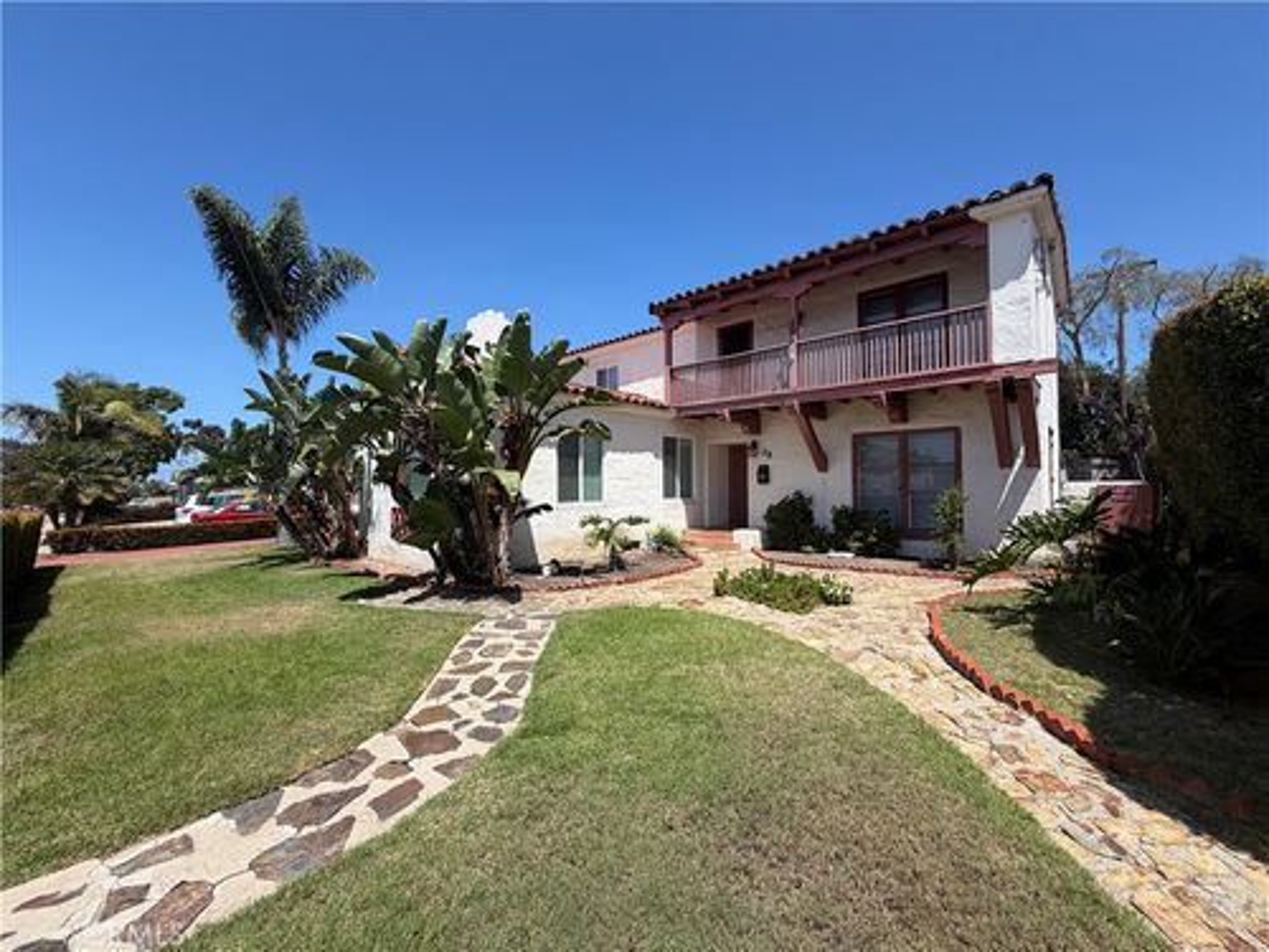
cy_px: 476
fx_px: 513
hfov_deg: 102.1
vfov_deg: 85.7
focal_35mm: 14
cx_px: 634
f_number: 2.2
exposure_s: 1/770
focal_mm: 2.22
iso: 25
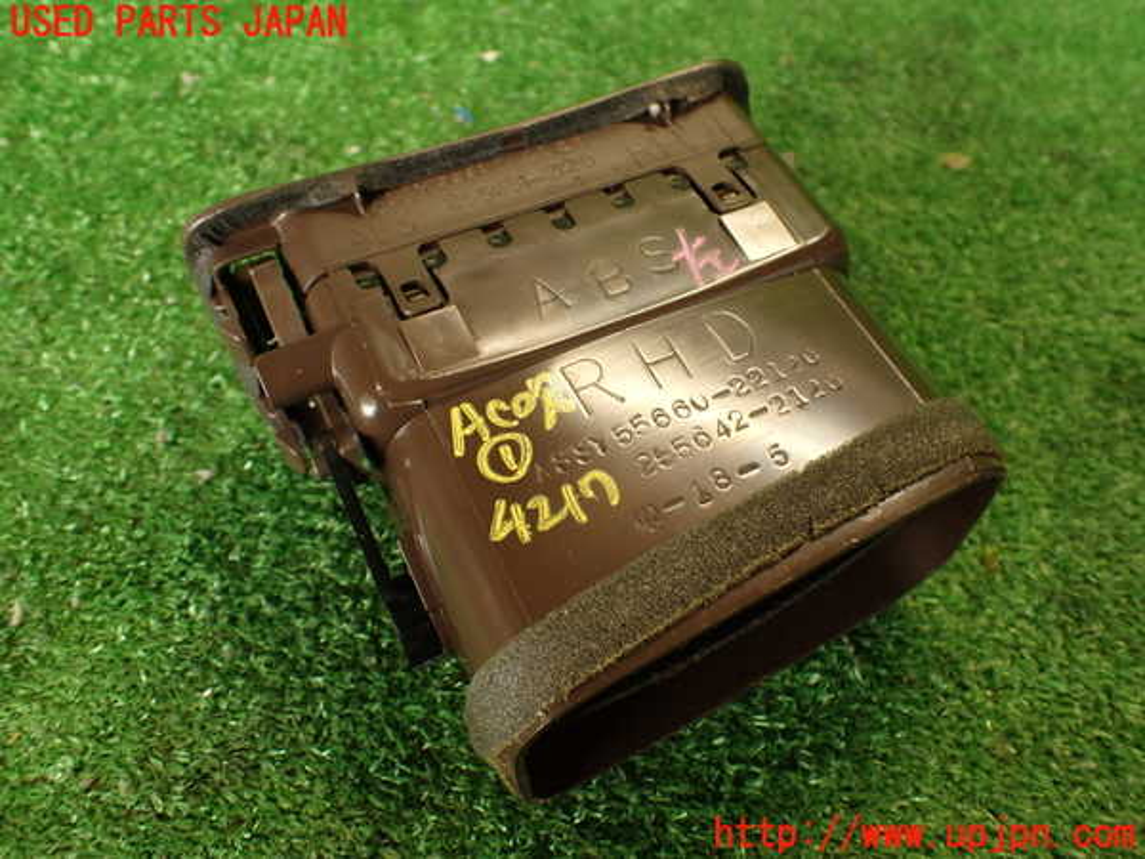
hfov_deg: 60.0
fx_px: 992
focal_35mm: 30
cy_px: 430
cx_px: 572
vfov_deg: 46.8
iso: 200
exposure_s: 1/30
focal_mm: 5.4
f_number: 2.3
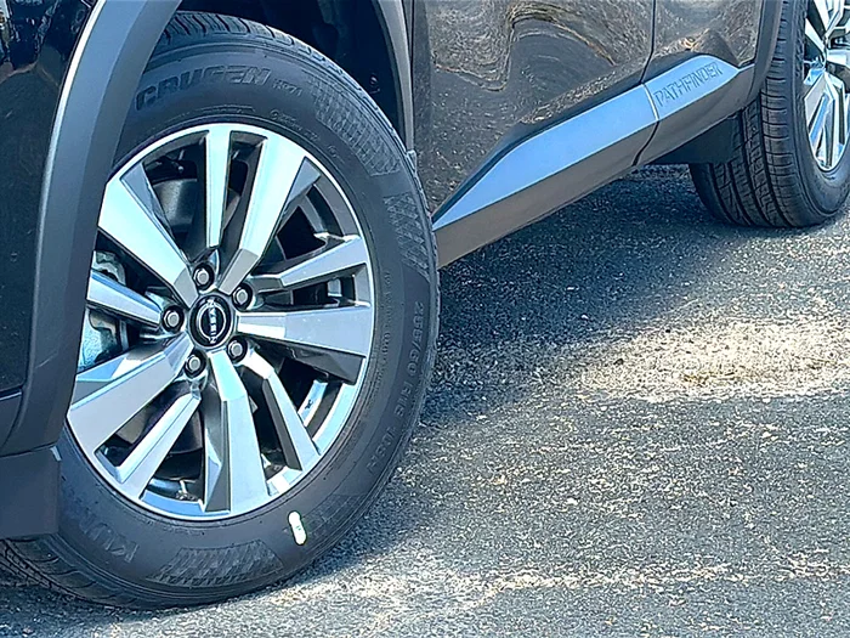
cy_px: 319
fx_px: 2456
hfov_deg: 19.6
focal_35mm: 100
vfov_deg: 14.8
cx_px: 425
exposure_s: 1/1230
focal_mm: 6.86
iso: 80
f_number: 1.78
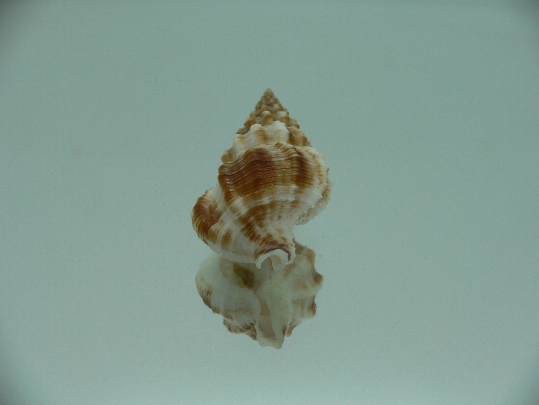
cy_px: 202
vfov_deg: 40.7
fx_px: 545
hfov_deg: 52.6
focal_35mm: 35
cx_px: 270
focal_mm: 4.6
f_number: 2.8
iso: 80
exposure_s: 1/60
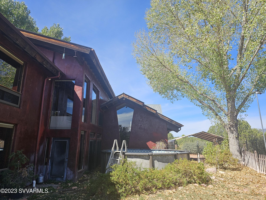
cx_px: 133
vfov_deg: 58.9
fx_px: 177
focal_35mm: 23
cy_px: 100
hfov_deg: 73.9
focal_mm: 6.3
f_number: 1.7
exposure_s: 1/452
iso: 10
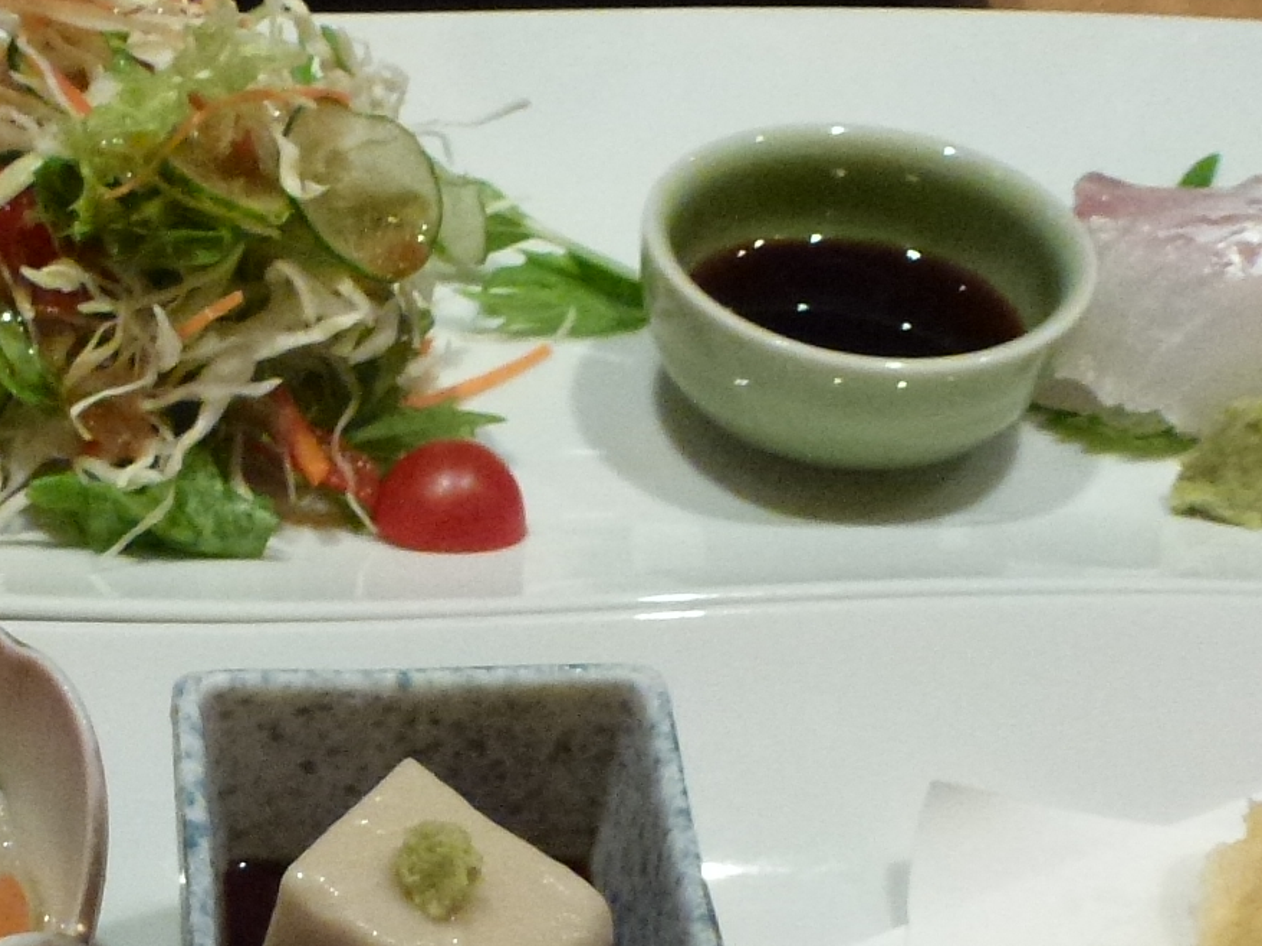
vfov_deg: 20.1
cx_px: 154
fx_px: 2551
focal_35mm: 70
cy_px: 1037
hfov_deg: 26.9
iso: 400
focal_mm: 4.3
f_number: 3.3
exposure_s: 1/60
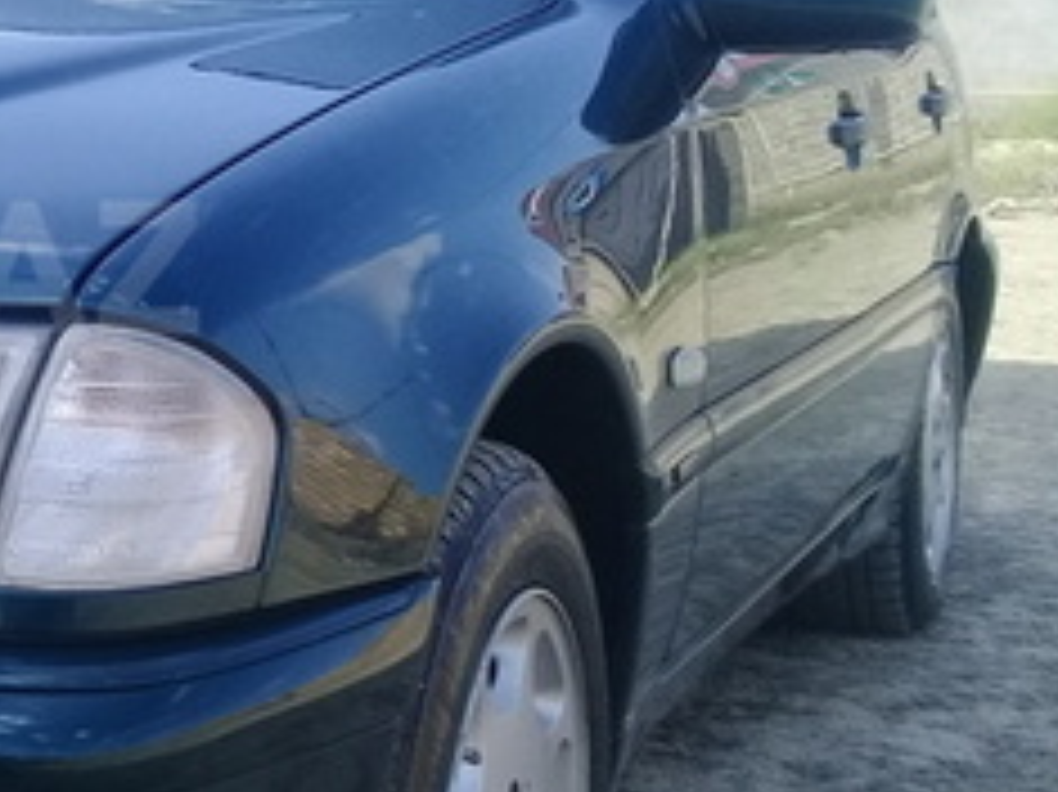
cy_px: 268
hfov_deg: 20.8
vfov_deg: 16.9
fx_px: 2658
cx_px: -261
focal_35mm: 87
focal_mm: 3.3
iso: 50
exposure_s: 1/566
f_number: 2.2
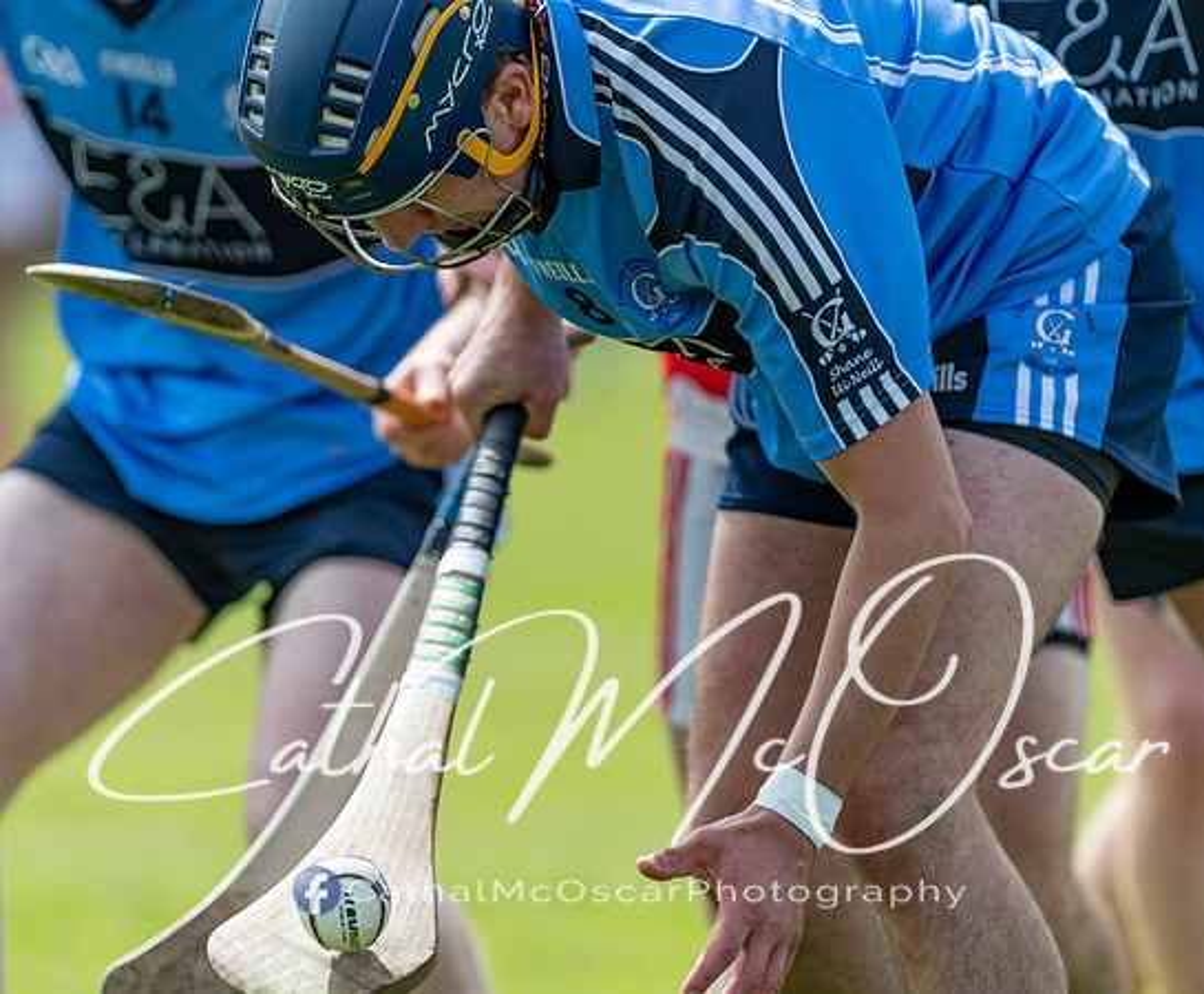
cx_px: 637
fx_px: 18645
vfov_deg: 3.1
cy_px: 497
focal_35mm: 517
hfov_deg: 3.7
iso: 100
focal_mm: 300
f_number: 2.8
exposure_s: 1/1600
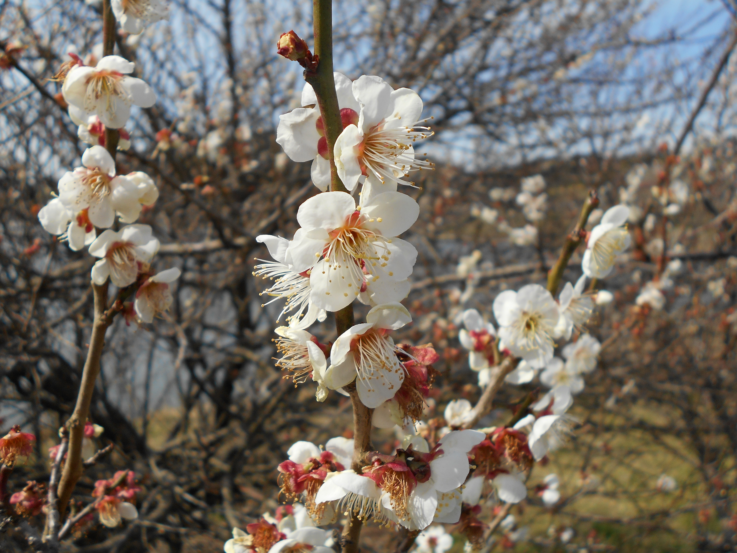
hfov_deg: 54.0
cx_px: 368
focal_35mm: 34
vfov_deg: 41.8
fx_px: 724
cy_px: 276
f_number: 3.6
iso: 80
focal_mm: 5.8
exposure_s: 1/1000
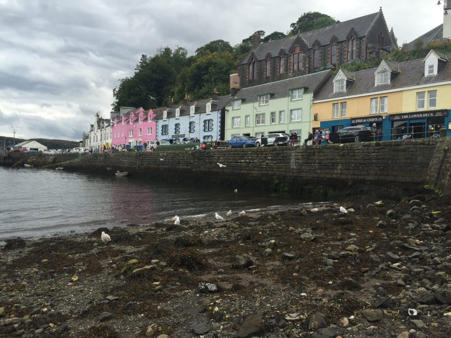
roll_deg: -1.3
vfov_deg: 48.2
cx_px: 226
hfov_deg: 61.7
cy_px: 169
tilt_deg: -3.1
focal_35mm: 29
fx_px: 378
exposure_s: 1/501
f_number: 2.2
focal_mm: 4.15
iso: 32
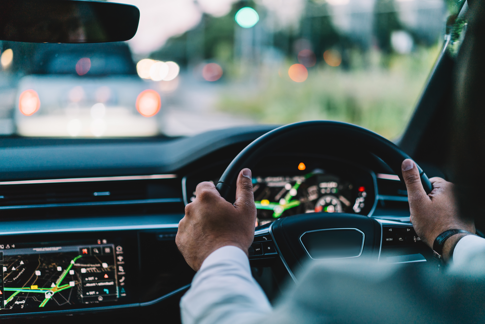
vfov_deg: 24.6
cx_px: 242
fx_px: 741
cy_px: 162
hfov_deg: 36.2
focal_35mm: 55
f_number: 1.8
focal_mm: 55
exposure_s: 1/160
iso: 500
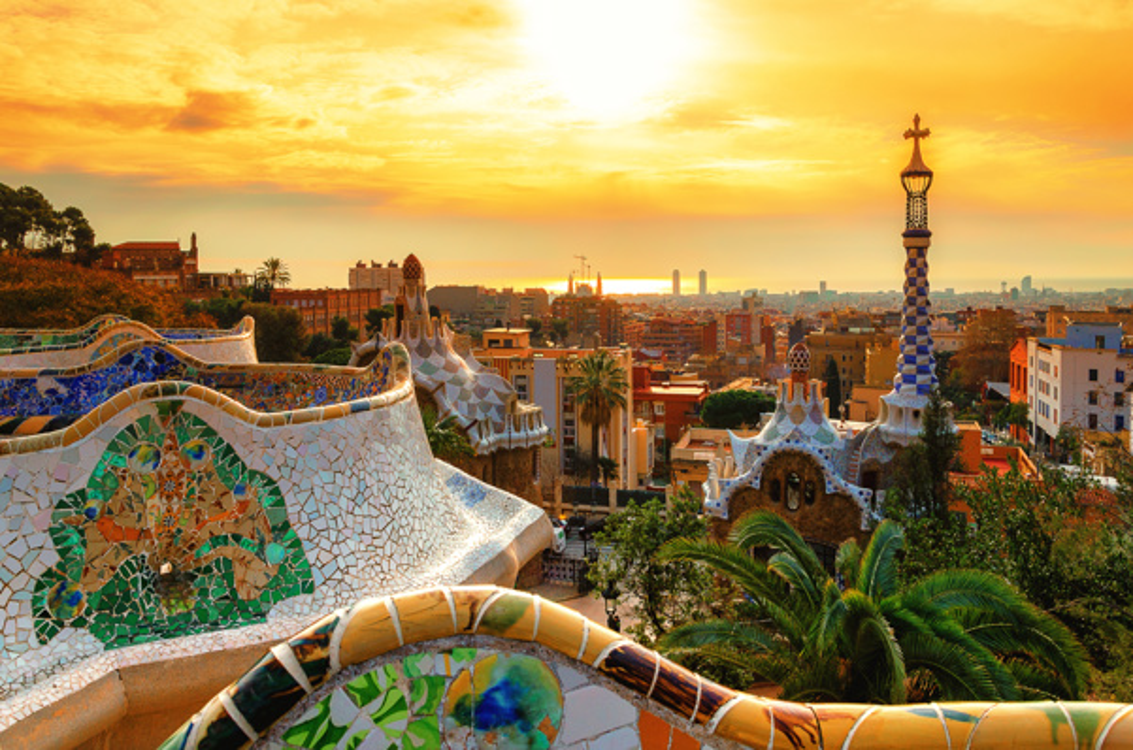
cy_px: 375
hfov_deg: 67.5
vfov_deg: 47.7
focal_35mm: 27
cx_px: 566
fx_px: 848
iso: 100
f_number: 11
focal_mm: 18
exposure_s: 1/320
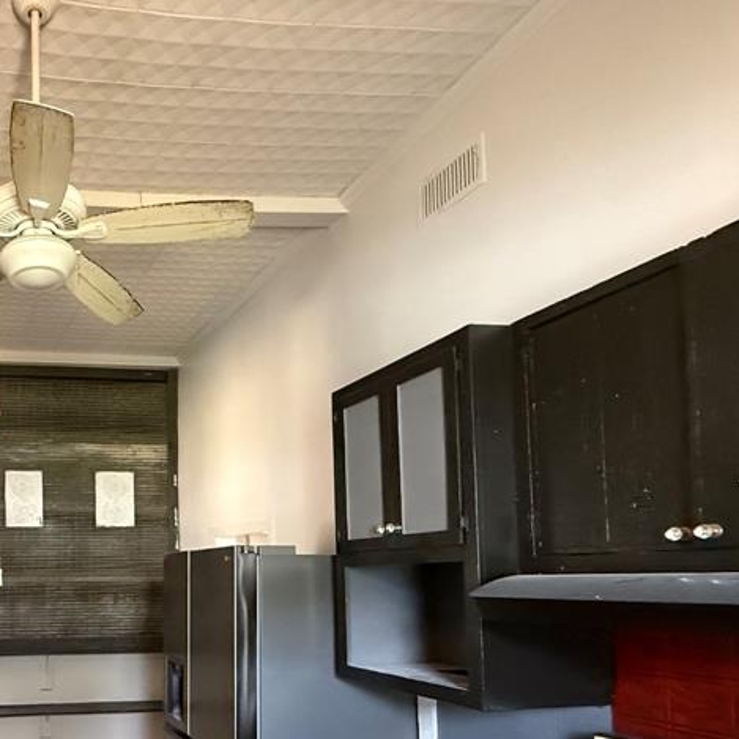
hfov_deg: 50.4
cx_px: 38
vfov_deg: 55.8
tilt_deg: +1.8
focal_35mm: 27
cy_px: 567
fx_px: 652
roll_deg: +0.7
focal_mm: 2.22
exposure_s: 1/60
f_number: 2.2
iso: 1000
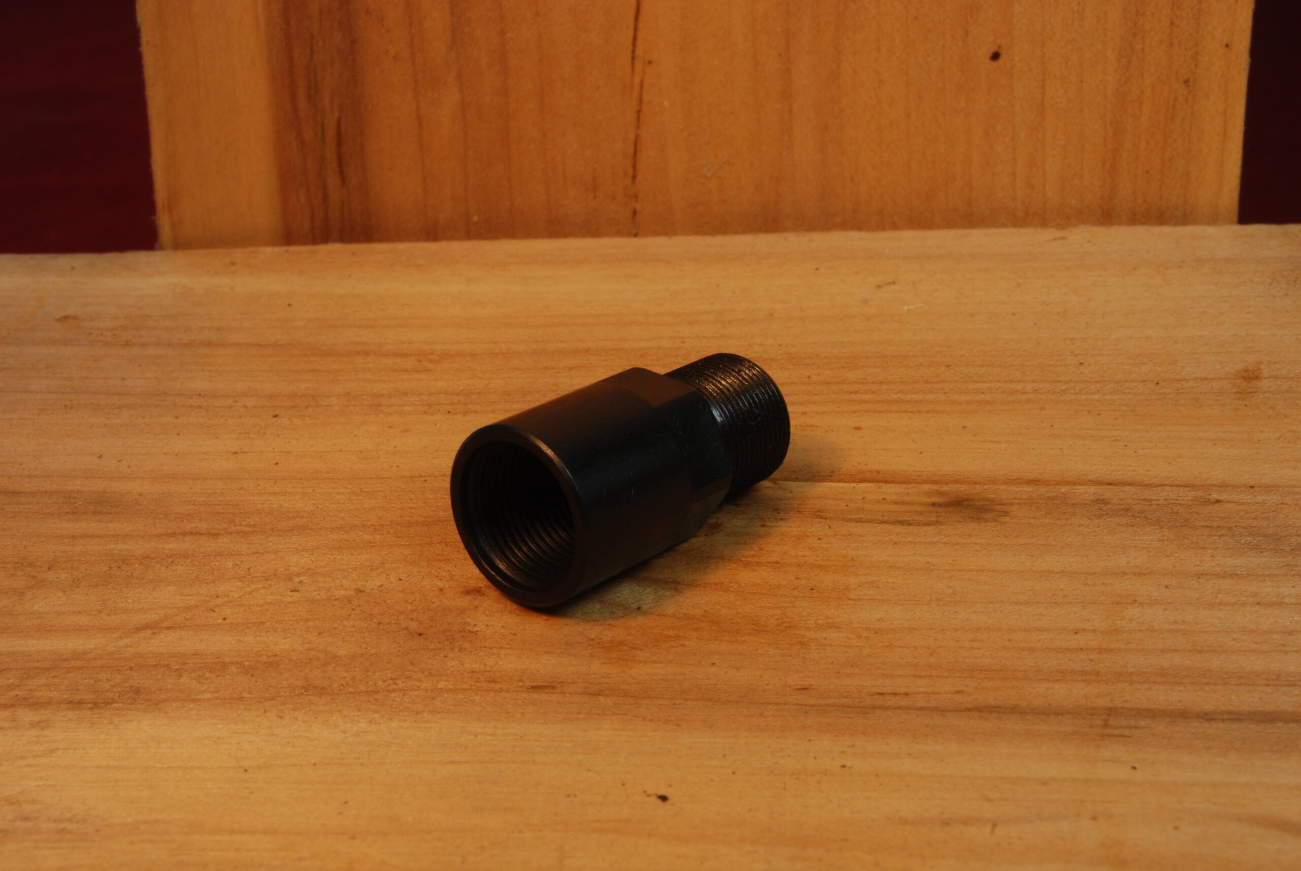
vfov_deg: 22.7
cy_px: 436
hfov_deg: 33.4
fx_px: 2171
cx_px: 650
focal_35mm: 60
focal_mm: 40
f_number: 20
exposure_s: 1/13
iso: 200
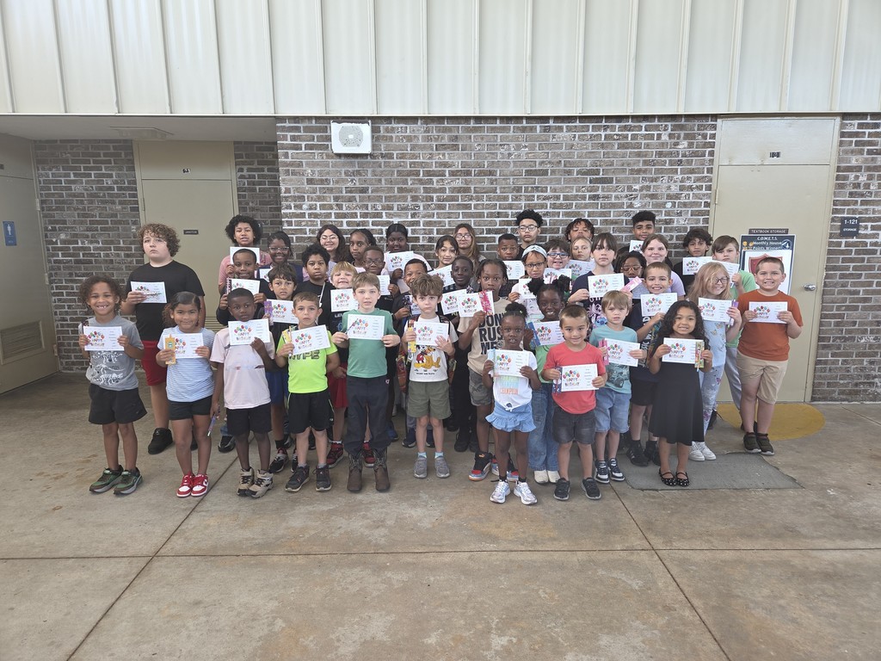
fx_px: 585
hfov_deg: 73.9
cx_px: 440
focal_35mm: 23
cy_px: 330
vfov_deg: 58.9
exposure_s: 1/60
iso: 160
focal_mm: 5.4
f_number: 1.8
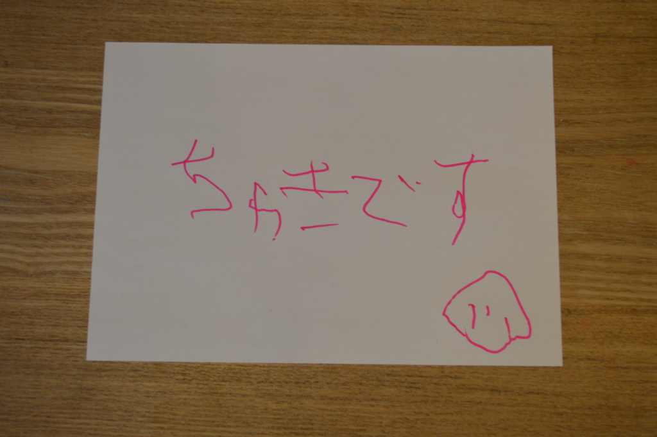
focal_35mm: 54
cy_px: 218
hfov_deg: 36.9
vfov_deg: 25.0
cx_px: 328
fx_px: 985
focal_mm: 36
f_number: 5
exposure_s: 1/60
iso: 720
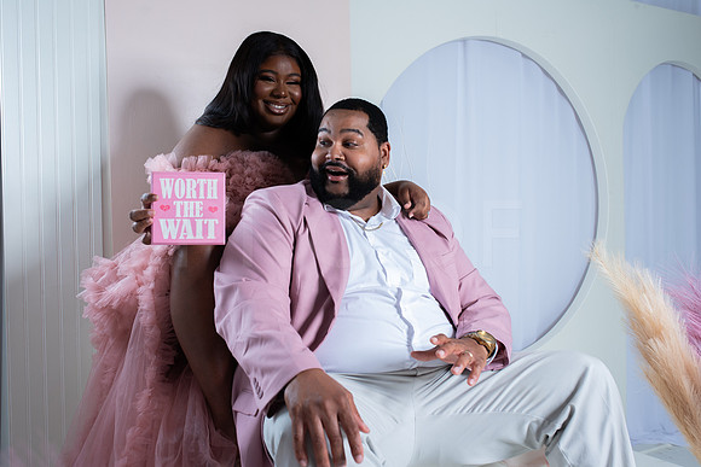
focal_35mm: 35
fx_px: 682
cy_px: 234
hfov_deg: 54.4
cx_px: 350
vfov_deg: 37.9
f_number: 5.6
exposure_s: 1/200
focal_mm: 35
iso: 100
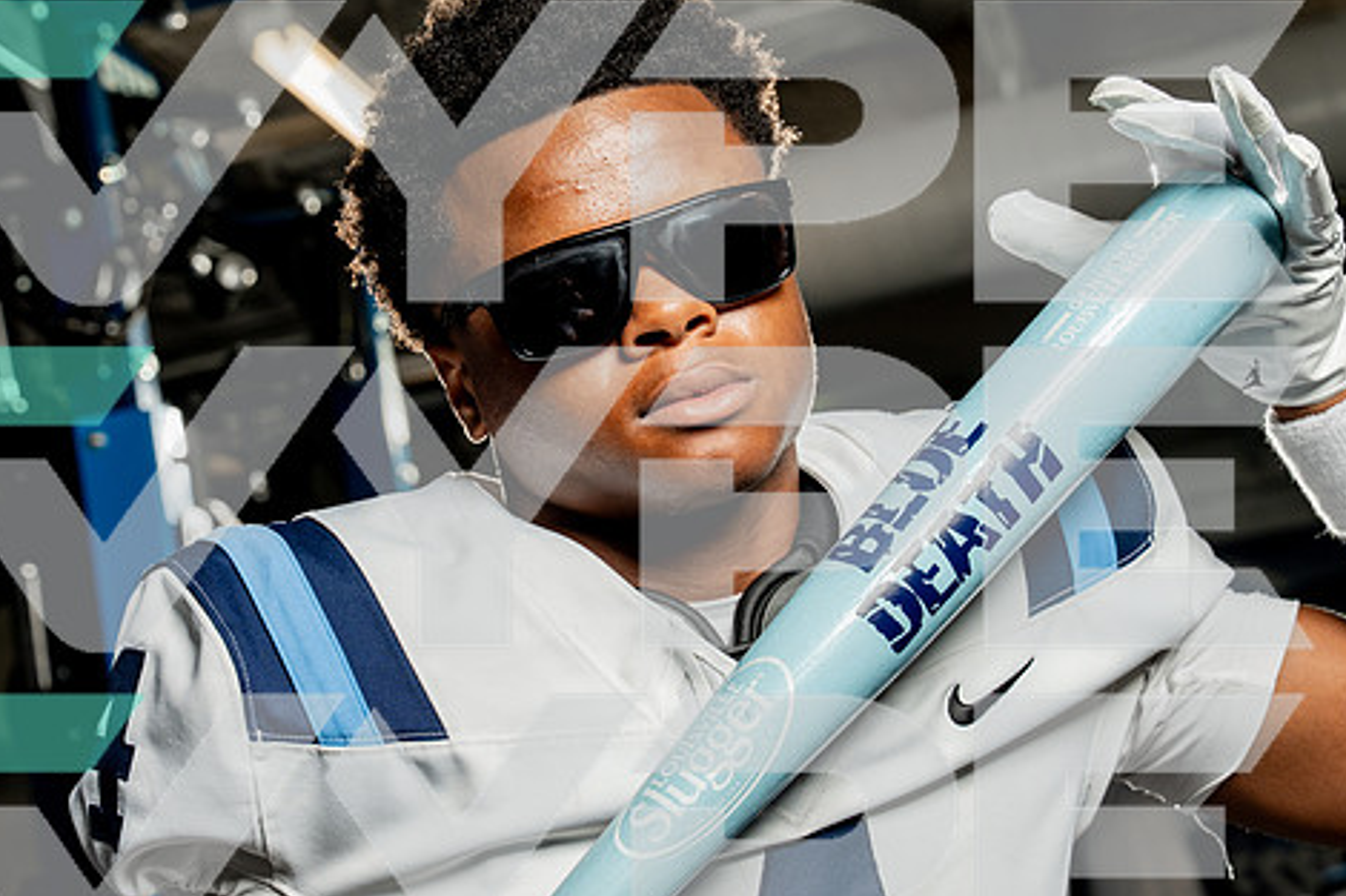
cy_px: 500
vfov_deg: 16.2
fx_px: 3139
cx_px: 584
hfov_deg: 24.2
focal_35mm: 84
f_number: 7.1
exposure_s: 1/200
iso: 640
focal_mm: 68
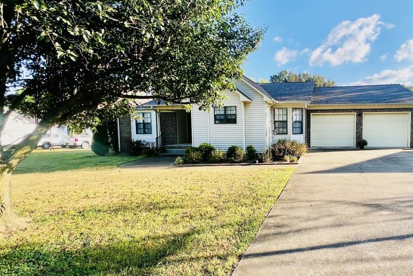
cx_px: 289
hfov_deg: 79.9
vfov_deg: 62.0
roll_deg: +0.7
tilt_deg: -3.3
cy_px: 142
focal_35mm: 20
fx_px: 230
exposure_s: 1/401
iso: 32
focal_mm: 1.57
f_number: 1.8
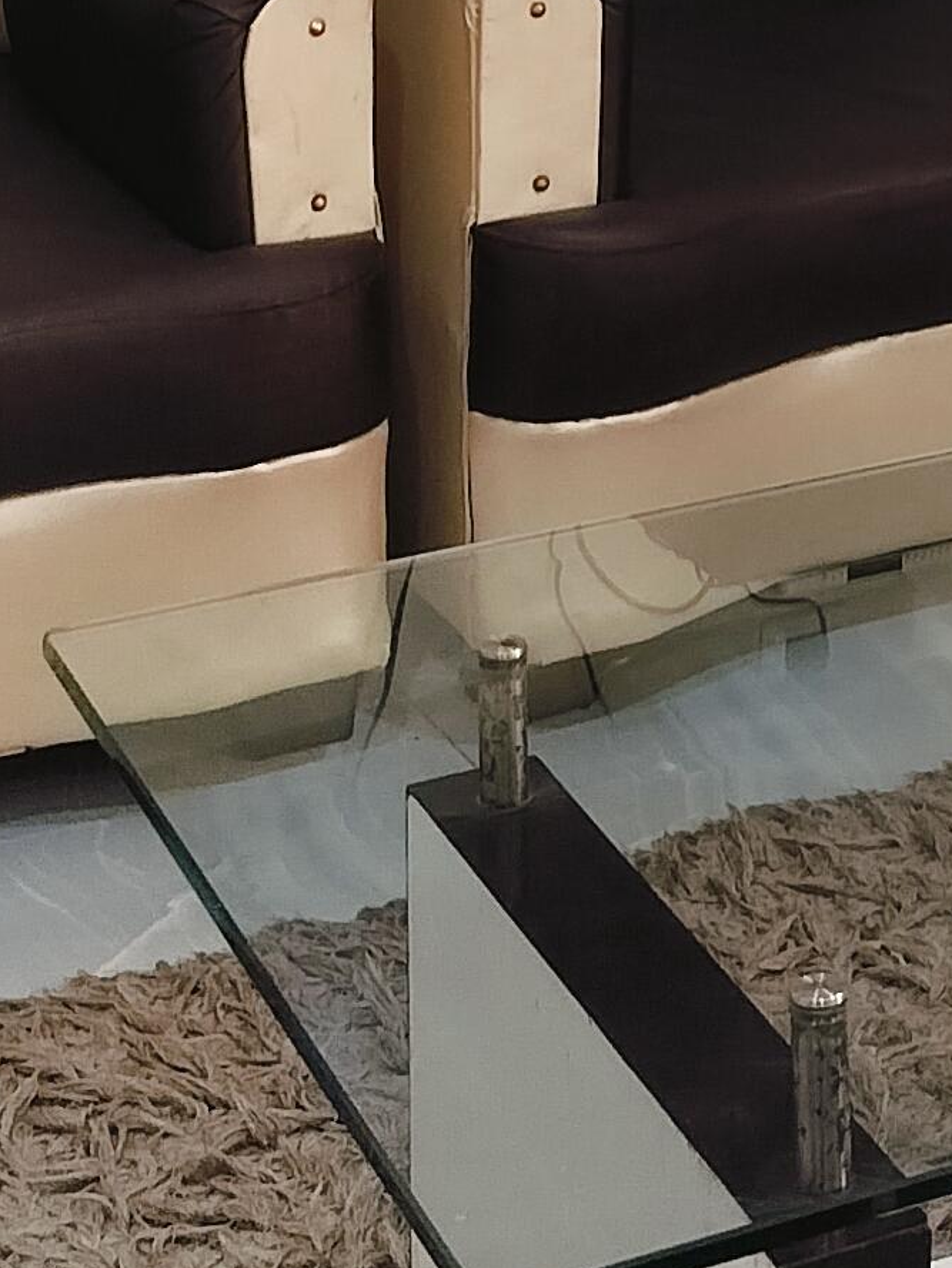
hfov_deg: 13.2
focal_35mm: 108
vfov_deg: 16.5
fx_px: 3959
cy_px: -653
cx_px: 1260
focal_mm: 5.24
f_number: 1.7
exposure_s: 1/24
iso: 640
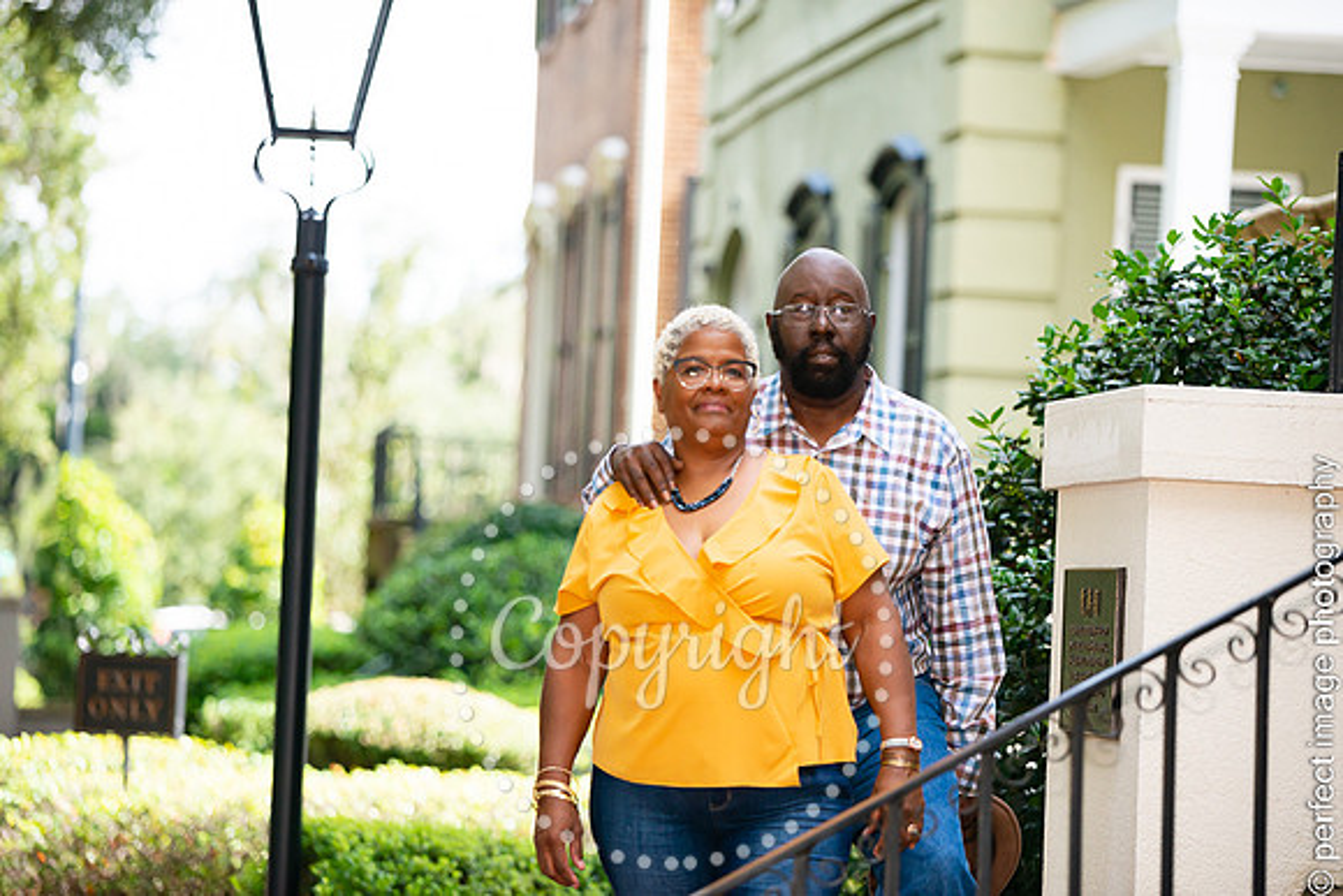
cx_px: 672
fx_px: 4664
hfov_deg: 16.4
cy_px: 448
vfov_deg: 11.0
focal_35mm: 125
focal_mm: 125
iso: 640
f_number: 2.8
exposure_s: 1/2500
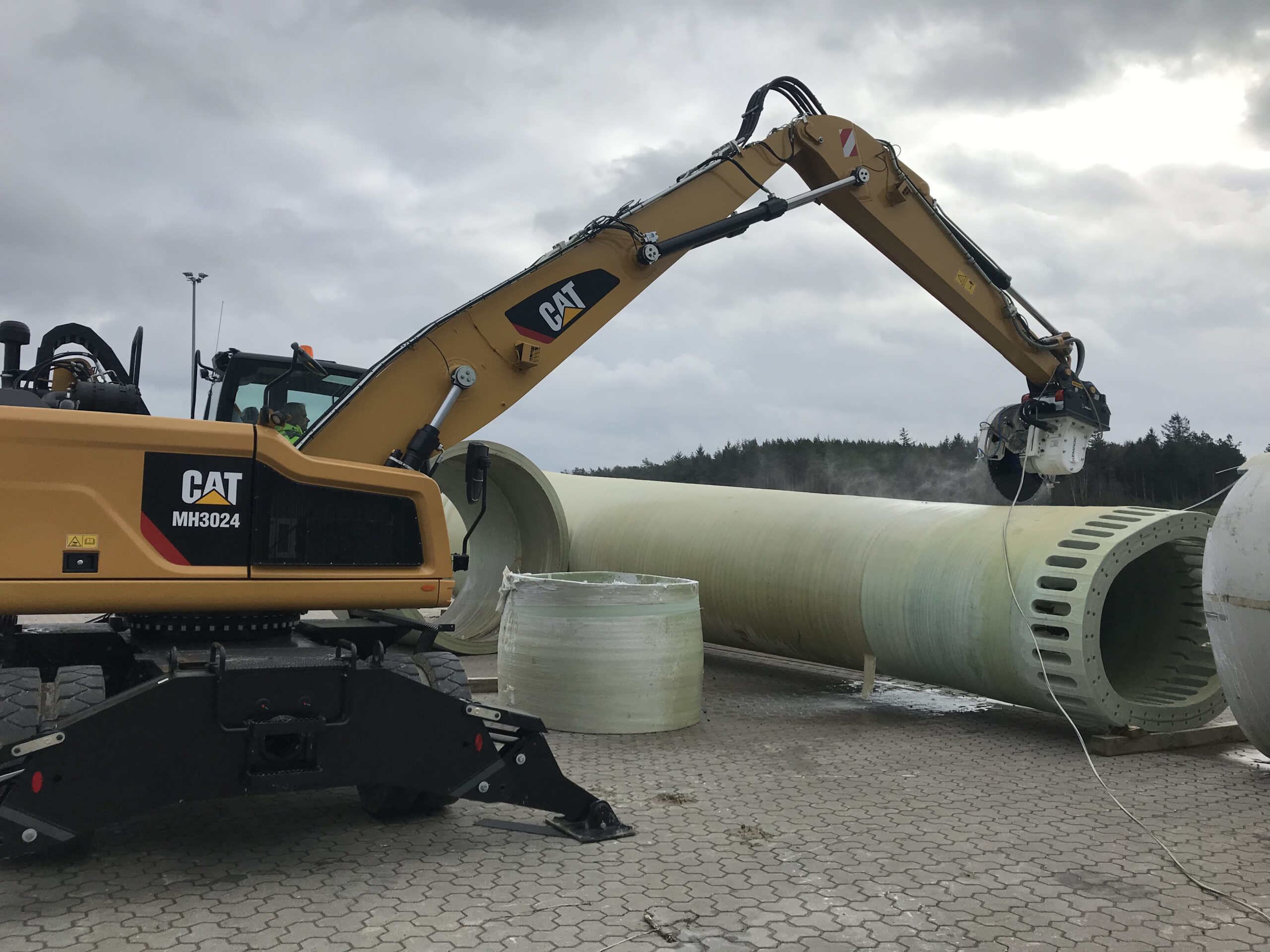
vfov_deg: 49.7
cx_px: 635
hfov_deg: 63.4
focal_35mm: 28
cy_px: 476
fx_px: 1027
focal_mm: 4
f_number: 1.8
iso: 20
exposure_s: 1/2037
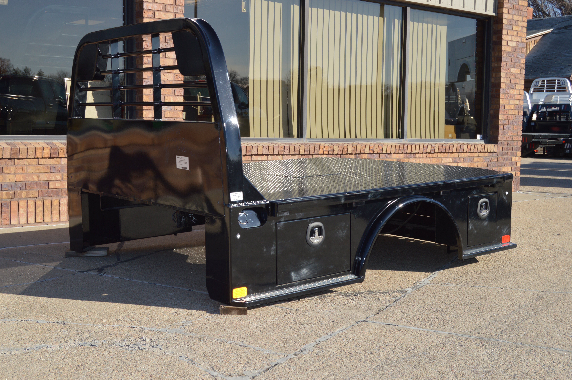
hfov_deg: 41.1
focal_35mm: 48
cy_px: 190
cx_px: 286
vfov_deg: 28.0
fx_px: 762
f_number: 8
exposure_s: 1/200
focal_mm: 32
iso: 100
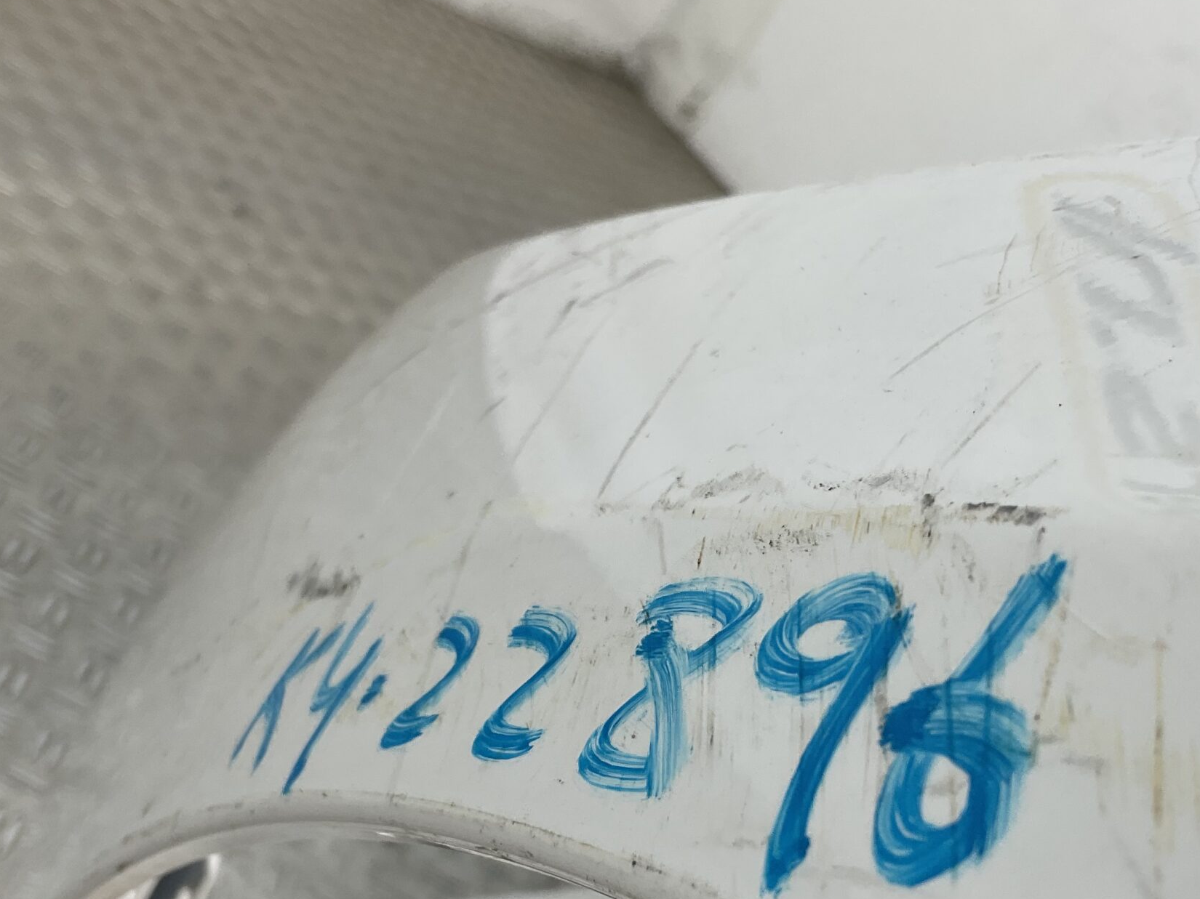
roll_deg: -41.7
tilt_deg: -30.3
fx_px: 1560
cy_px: 640
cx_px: 543
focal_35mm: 45
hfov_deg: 42.0
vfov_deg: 31.8
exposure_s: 1/160
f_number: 1.8
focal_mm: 3
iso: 16
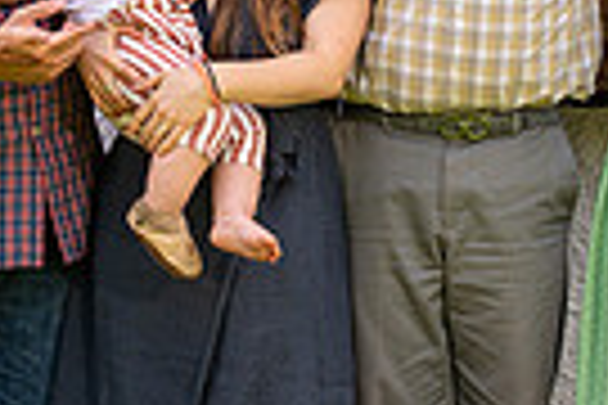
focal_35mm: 144
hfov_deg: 14.2
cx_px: 437
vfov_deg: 9.5
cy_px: 216
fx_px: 2432
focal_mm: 33.5
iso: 250
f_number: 8
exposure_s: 1/200
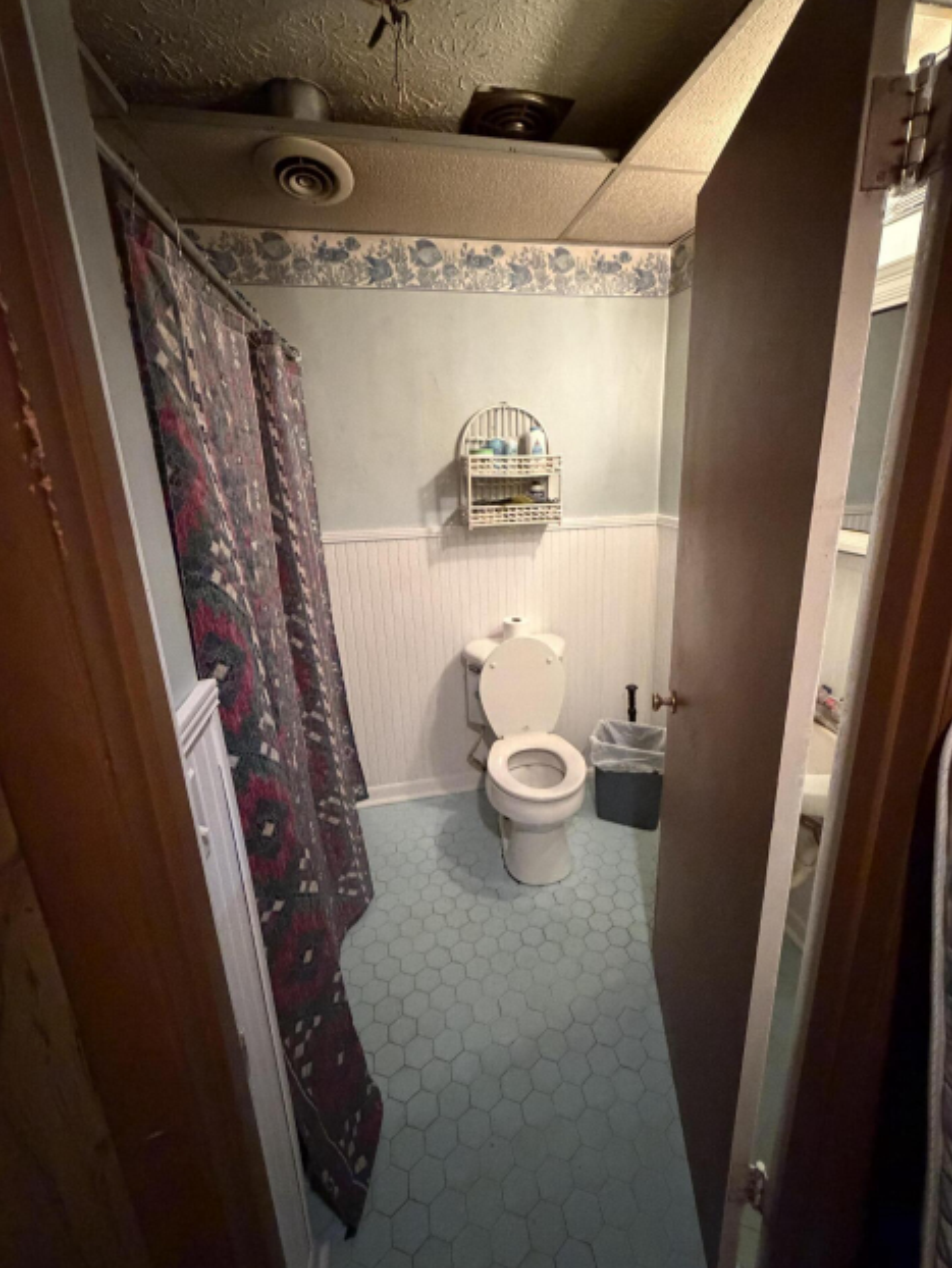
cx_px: 508
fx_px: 550
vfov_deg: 98.1
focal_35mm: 15
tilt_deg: -15.2
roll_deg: +1.1
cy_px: 609
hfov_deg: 81.7
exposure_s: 1/40
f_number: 2.2
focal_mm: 2.22
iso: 1250
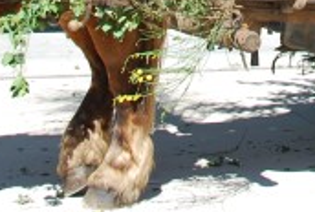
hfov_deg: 11.8
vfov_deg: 7.7
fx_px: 1502
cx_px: 336
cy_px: -219
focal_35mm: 171
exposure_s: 1/200
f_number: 7.1
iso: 100
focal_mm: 22
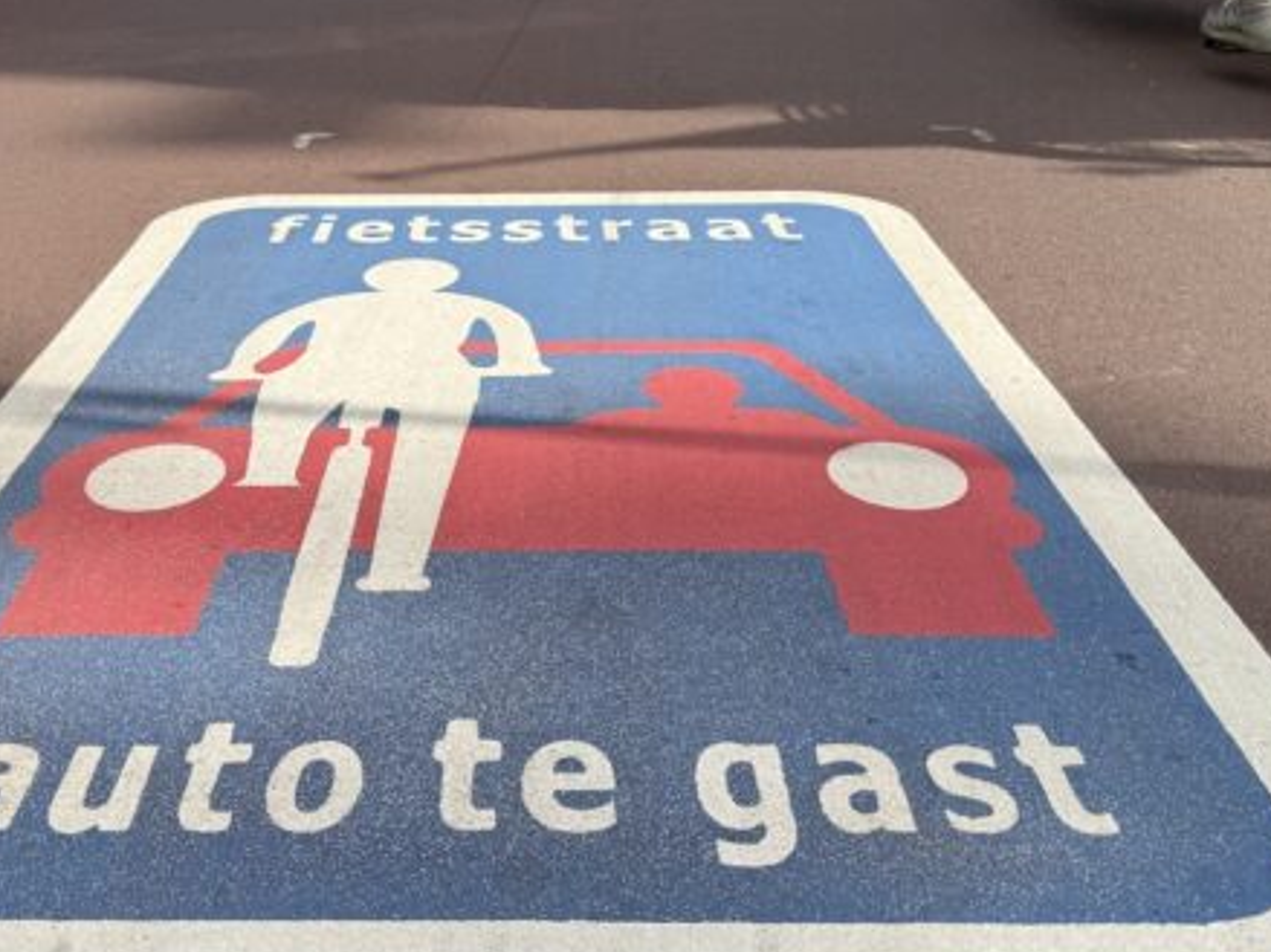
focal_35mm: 42
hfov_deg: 44.6
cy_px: 304
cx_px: 524
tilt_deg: -19.3
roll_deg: +1.3
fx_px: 1542
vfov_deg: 34.0
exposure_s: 1/2525
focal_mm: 6.76
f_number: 1.78
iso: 80
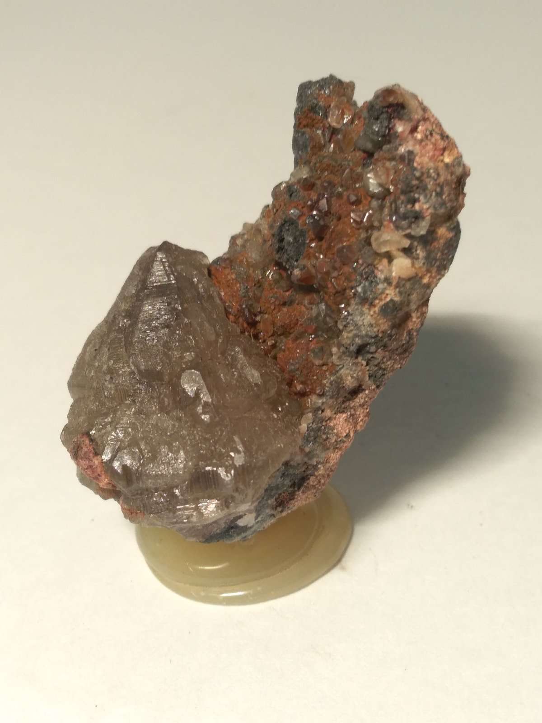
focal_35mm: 26
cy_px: 362
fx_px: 543
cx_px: 271
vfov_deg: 67.3
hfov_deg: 53.1
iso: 128
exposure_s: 1/50
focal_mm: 3.54
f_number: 2
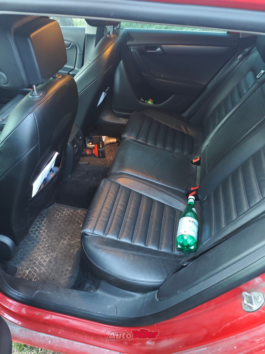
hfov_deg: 53.1
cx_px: 132
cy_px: 177
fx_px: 265
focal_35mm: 26
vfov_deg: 67.3
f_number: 1.59
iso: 1000
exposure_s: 1/20
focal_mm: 4.94
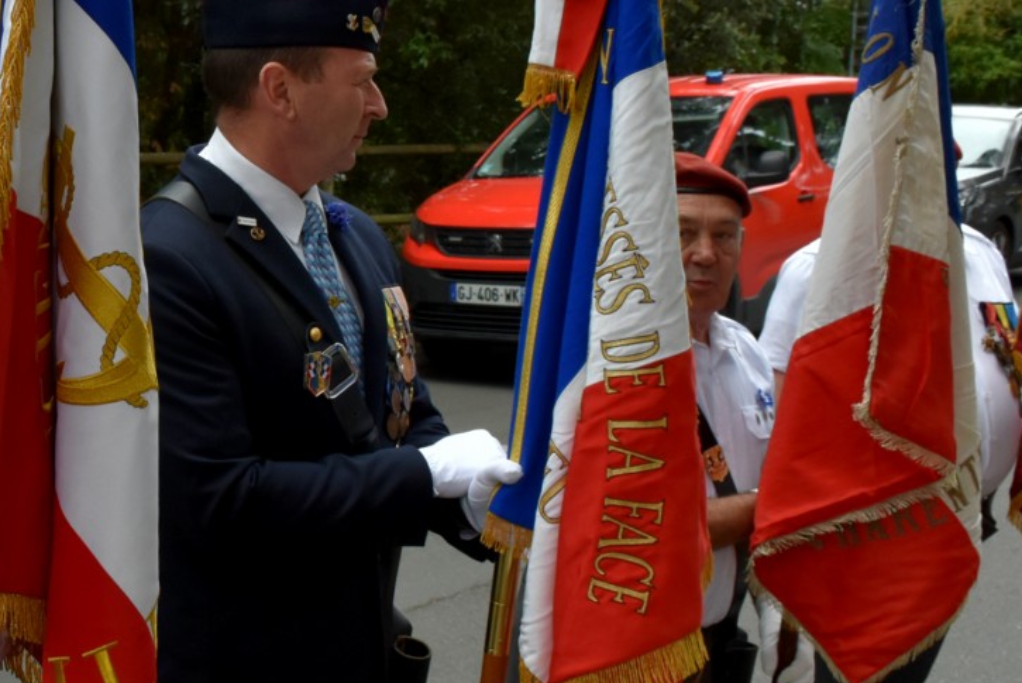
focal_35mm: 67
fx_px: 1903
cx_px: 48
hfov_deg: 28.6
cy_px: 265
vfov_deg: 20.3
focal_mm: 20
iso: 800
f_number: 8
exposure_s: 1/500
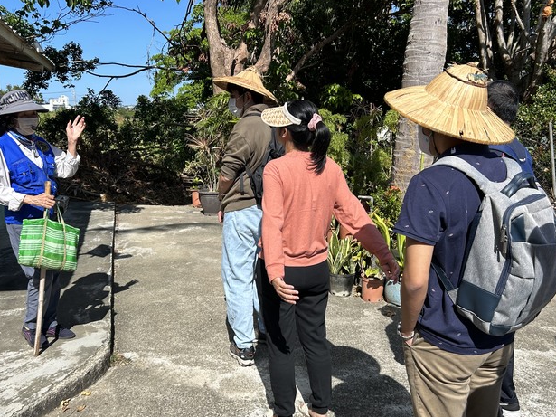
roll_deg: +1.5
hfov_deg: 55.3
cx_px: 256
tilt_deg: -10.3
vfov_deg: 42.9
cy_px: 223
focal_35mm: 33
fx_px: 530
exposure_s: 1/4115
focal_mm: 5.7
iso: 50
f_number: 1.5
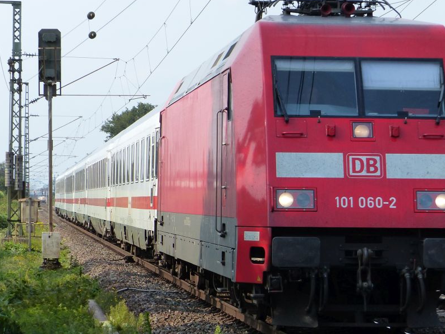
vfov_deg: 8.3
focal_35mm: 180
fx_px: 2314
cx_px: 331
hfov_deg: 11.0
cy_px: 191
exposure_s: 1/500
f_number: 4
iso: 160
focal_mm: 21.4
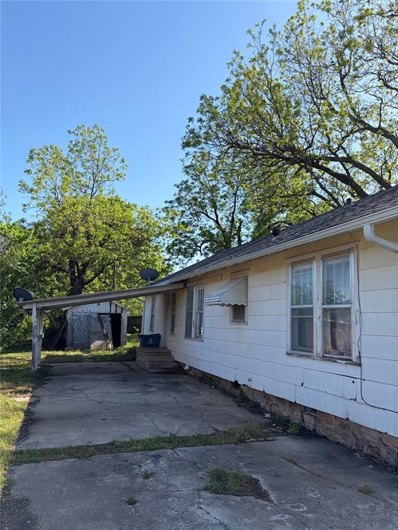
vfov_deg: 67.3
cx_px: 199
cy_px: 265
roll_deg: -1.2
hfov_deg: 53.1
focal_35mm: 26
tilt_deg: +7.0
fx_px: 399
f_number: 1.6
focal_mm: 5.96
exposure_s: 1/1751
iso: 50
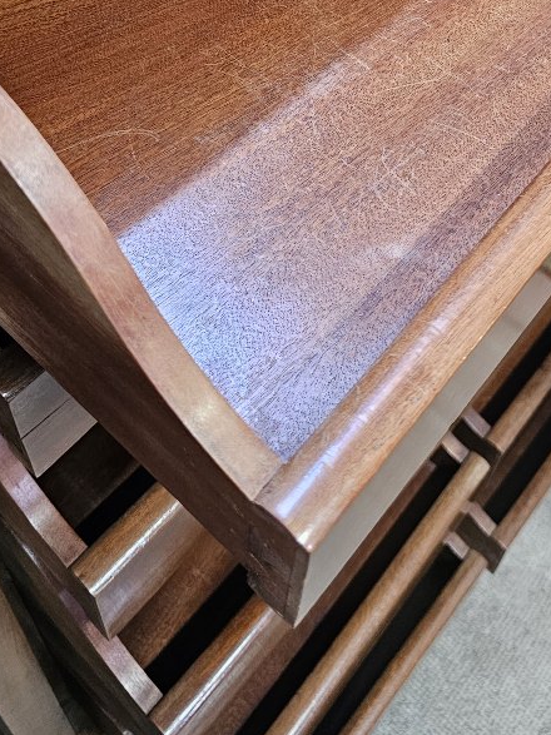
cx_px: 417
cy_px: 6
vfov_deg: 36.5
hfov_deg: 30.3
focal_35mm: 47
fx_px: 998
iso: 800
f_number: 1.7
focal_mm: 6.3
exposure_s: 1/100
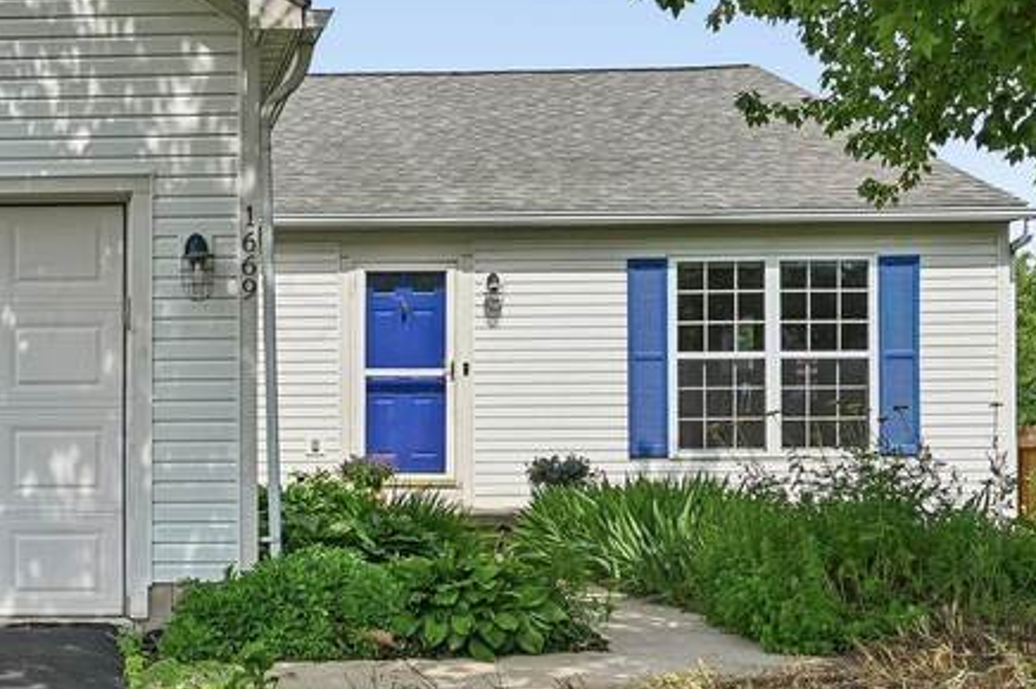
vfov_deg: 27.7
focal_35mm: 48
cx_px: 38
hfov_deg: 37.2
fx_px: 1394
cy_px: 298
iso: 400
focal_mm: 16.5
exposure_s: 1/3000
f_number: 4
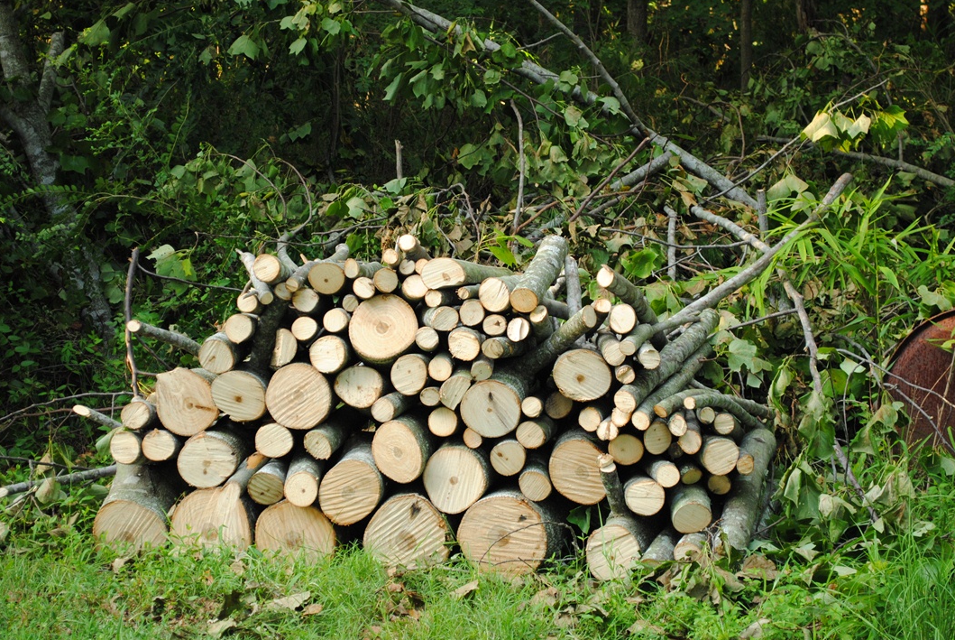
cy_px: 314
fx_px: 2405
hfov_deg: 22.5
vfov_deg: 15.1
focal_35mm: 91
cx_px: 454
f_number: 5.6
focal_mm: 55
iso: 400
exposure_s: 1/40
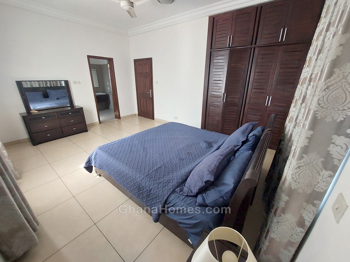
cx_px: 175
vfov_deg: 89.9
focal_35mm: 13
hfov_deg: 106.2
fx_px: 131
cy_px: 131
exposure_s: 1/50
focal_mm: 1.74
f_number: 2.2
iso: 125
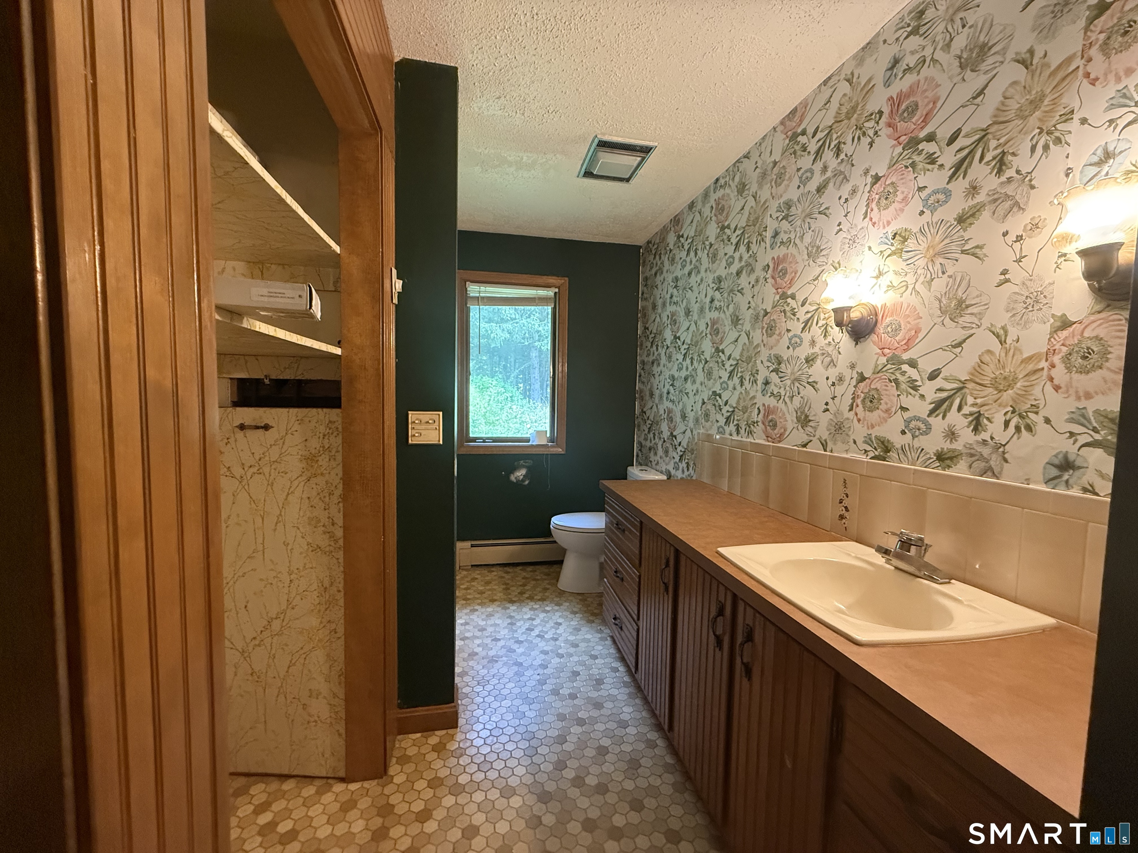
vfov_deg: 85.7
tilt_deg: -2.0
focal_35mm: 14
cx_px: 569
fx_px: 460
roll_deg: -1.3
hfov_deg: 102.1
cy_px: 426
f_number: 2.2
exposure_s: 1/60
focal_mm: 2.22
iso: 640
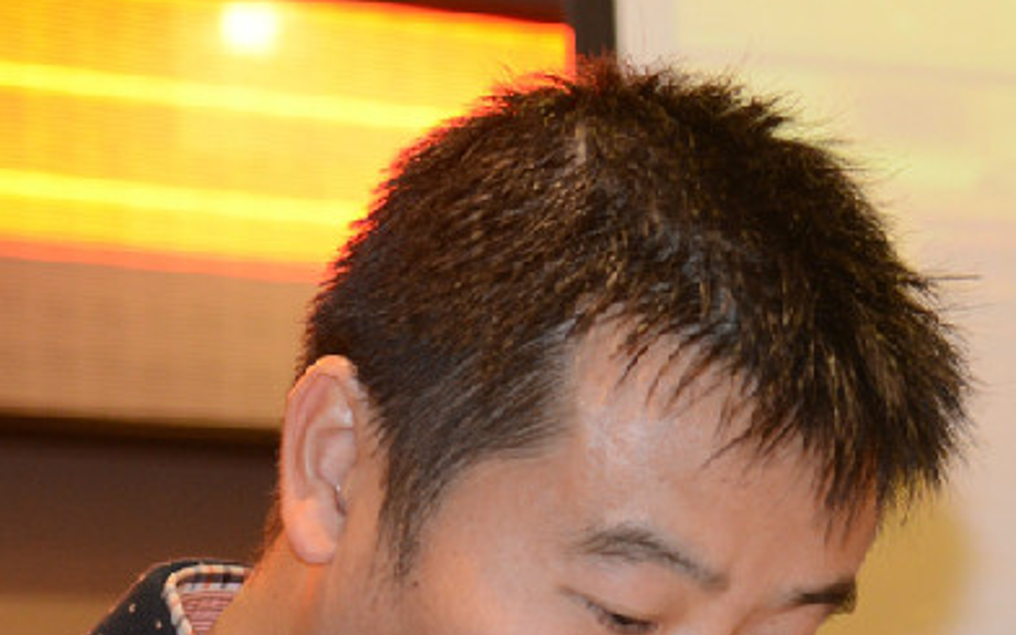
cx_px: 1057
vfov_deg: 7.2
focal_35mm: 183
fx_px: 5067
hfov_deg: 11.3
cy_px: 500
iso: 800
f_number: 3.5
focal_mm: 44
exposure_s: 1/60
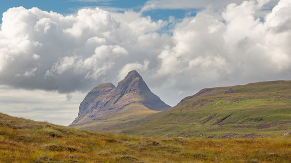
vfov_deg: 10.7
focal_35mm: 113
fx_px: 873
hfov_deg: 18.9
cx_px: 131
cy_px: 74
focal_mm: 40
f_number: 7.1
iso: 200
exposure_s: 1/200
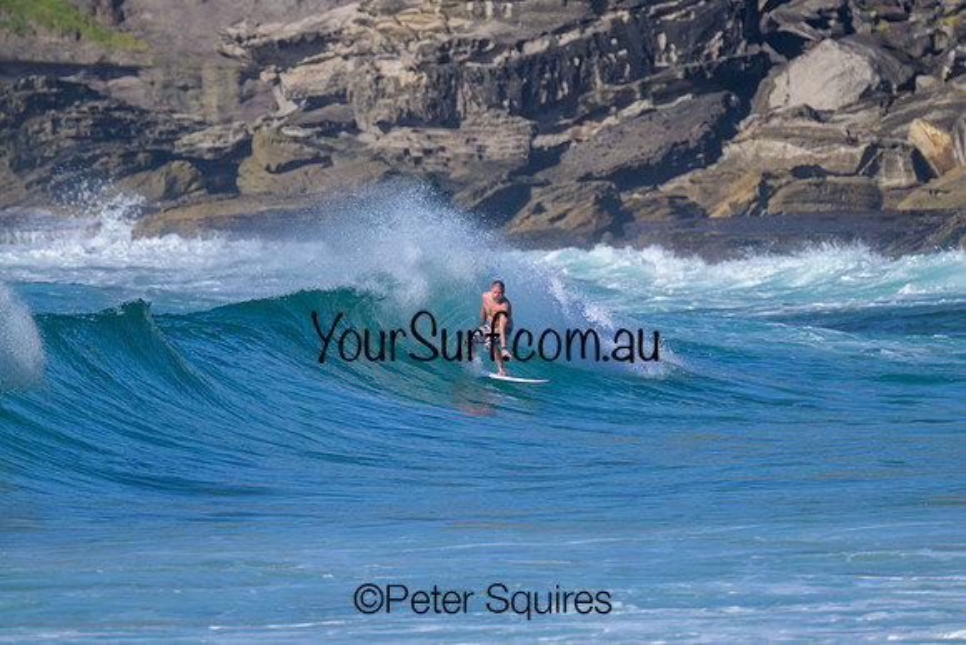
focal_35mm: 800
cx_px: 483
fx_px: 21471
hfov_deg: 2.6
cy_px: 322
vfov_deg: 1.7
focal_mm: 800
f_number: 11
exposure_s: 1/2000
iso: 1000
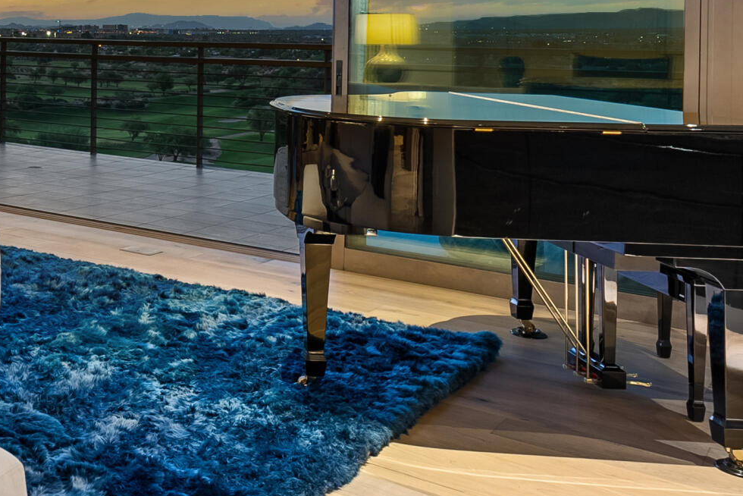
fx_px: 1012
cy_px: 28
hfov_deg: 34.8
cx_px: -73
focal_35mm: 49
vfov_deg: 26.4
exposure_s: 5
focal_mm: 16
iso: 100
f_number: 8
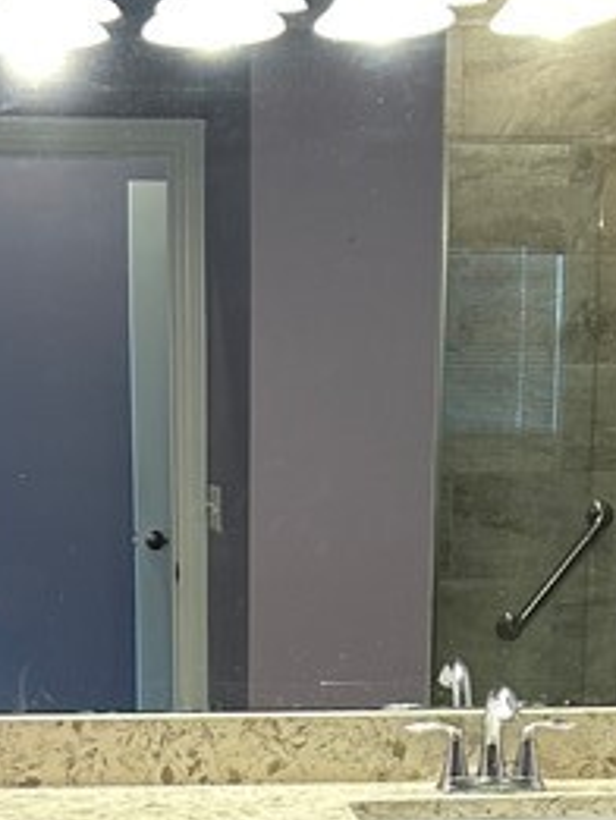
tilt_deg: -13.5
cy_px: 892
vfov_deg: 18.5
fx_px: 2418
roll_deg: -0.8
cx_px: 314
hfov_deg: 14.5
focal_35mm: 102
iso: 80
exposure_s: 1/60
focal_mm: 5.7
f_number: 1.5
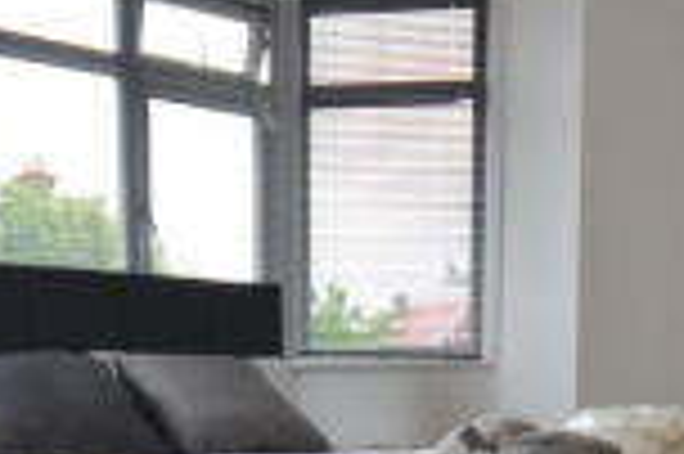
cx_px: 441
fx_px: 892
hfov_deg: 41.5
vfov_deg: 27.7
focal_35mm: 47
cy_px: 398
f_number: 3.5
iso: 100
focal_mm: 10
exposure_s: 1/60
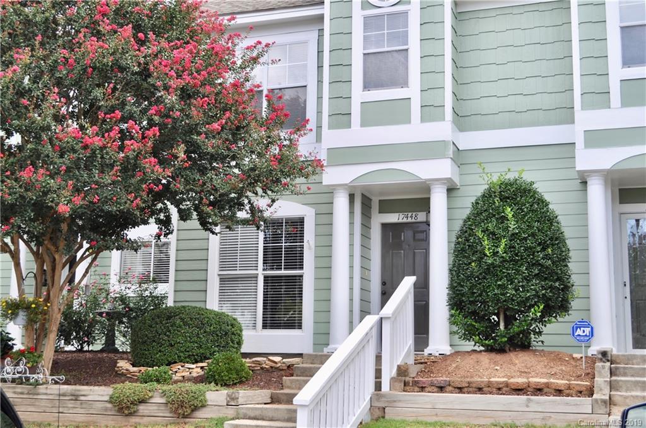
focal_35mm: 48
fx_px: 860
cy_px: 214
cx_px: 323
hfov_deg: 41.2
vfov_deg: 28.0
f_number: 7.1
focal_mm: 32
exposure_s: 1/200
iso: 200
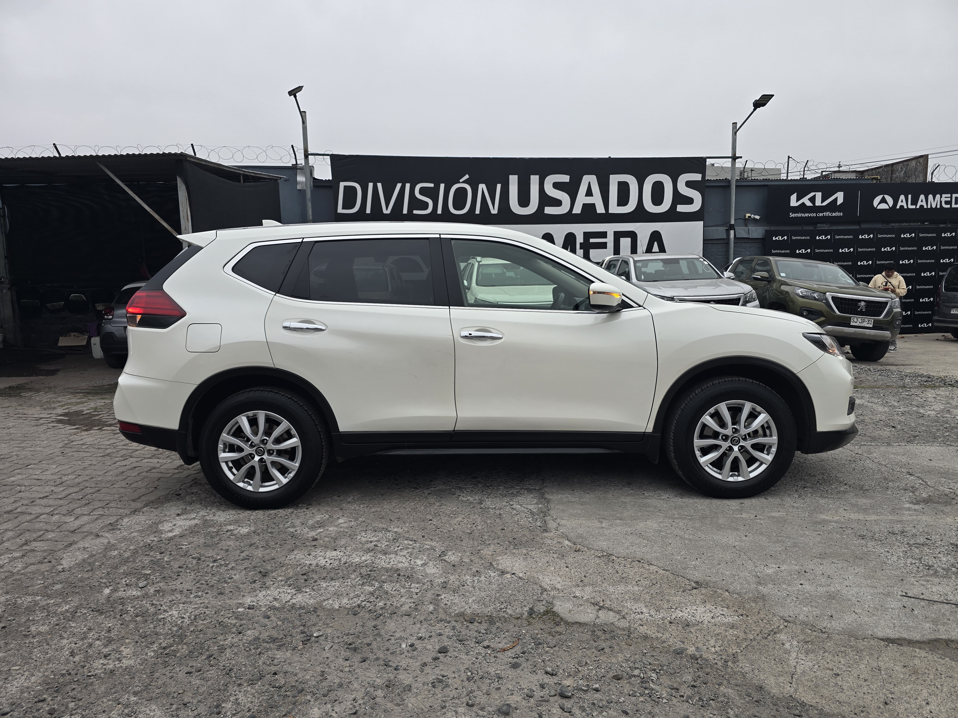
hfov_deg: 73.9
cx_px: 479
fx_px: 637
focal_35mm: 23
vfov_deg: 58.9
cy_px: 359
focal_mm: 6.3
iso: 16
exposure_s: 1/100
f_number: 1.7
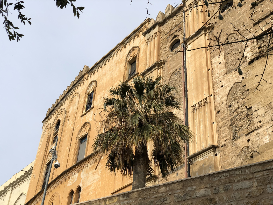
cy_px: 102
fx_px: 410
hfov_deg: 36.8
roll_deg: -2.8
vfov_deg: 28.0
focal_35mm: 52
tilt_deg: +39.0
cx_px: 136
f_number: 2.4
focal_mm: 6
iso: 16
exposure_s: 1/1066
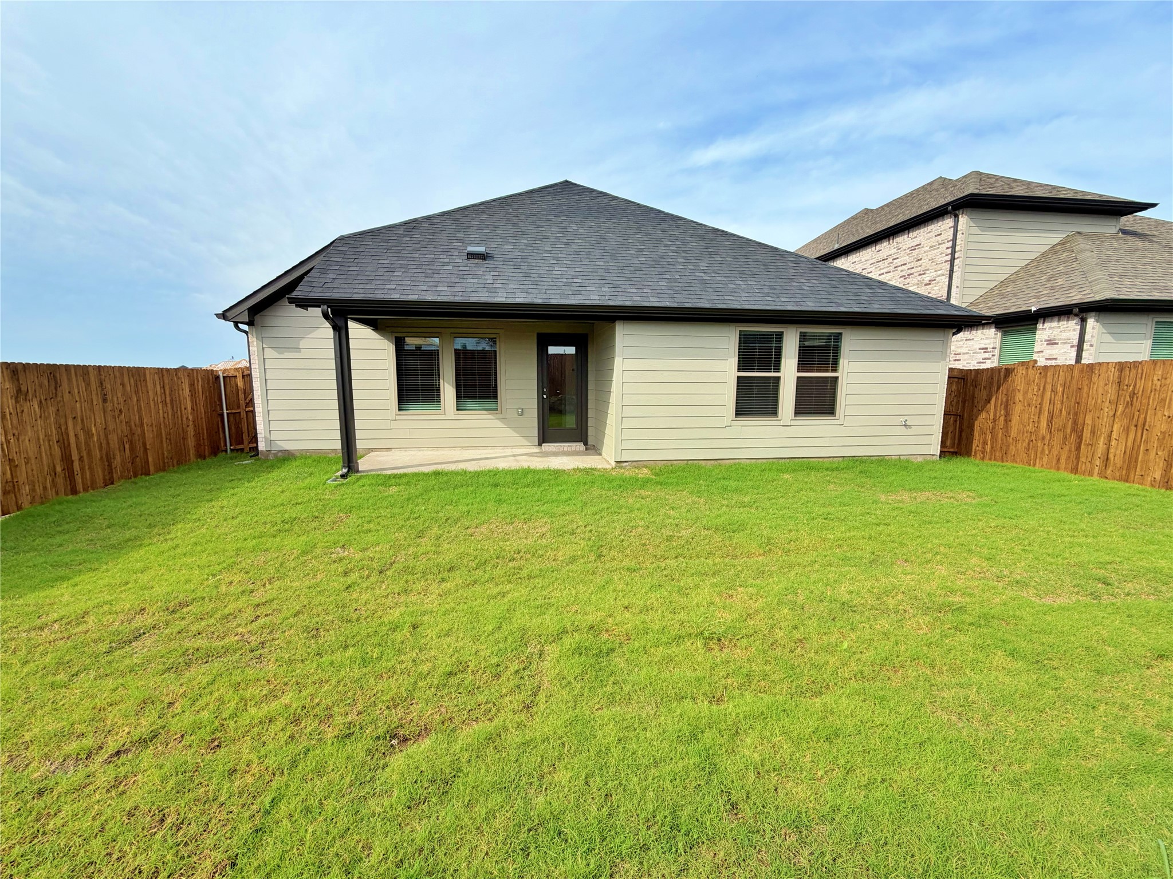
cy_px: 440
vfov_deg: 85.7
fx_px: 474
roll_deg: -0.3
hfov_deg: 102.1
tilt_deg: -6.5
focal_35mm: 14
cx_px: 586
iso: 32
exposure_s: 1/770
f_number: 2.2
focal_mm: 2.22
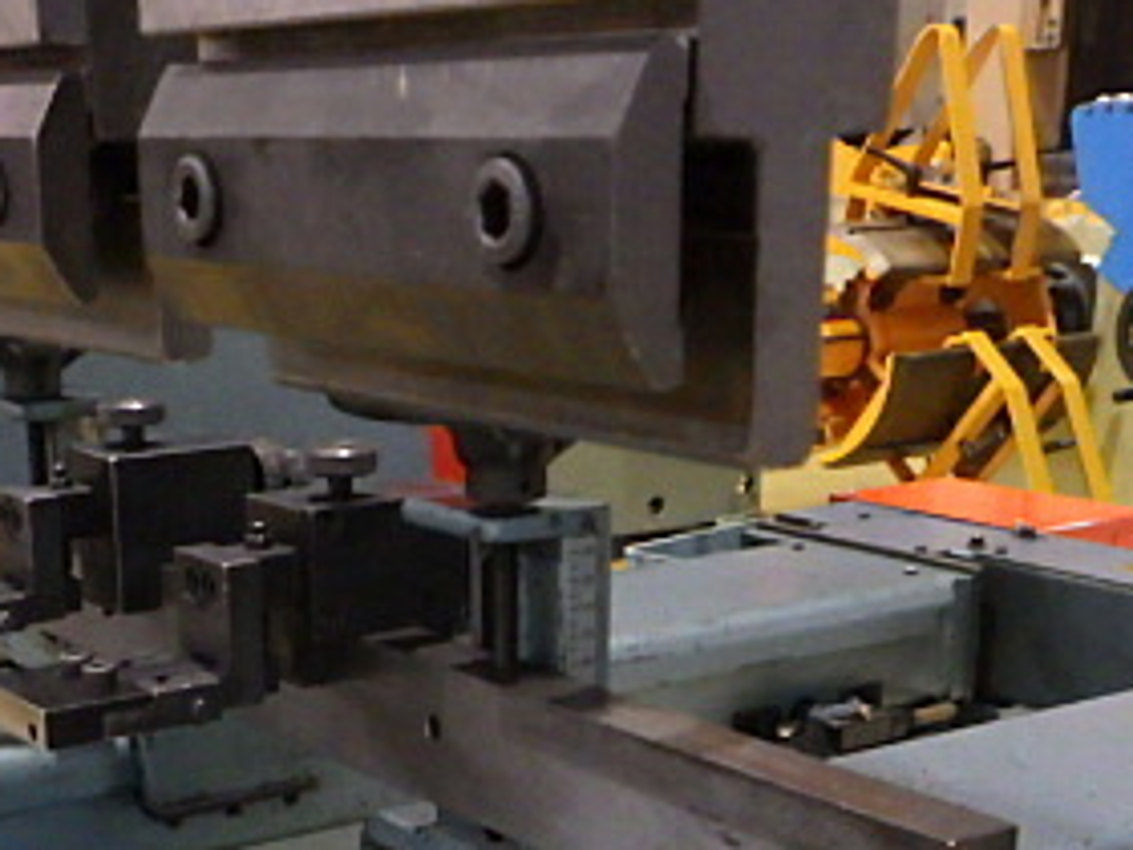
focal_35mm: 64
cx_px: 352
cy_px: 834
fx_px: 2095
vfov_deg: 22.1
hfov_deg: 30.0
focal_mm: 5
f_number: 3.5
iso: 1600
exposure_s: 1/40
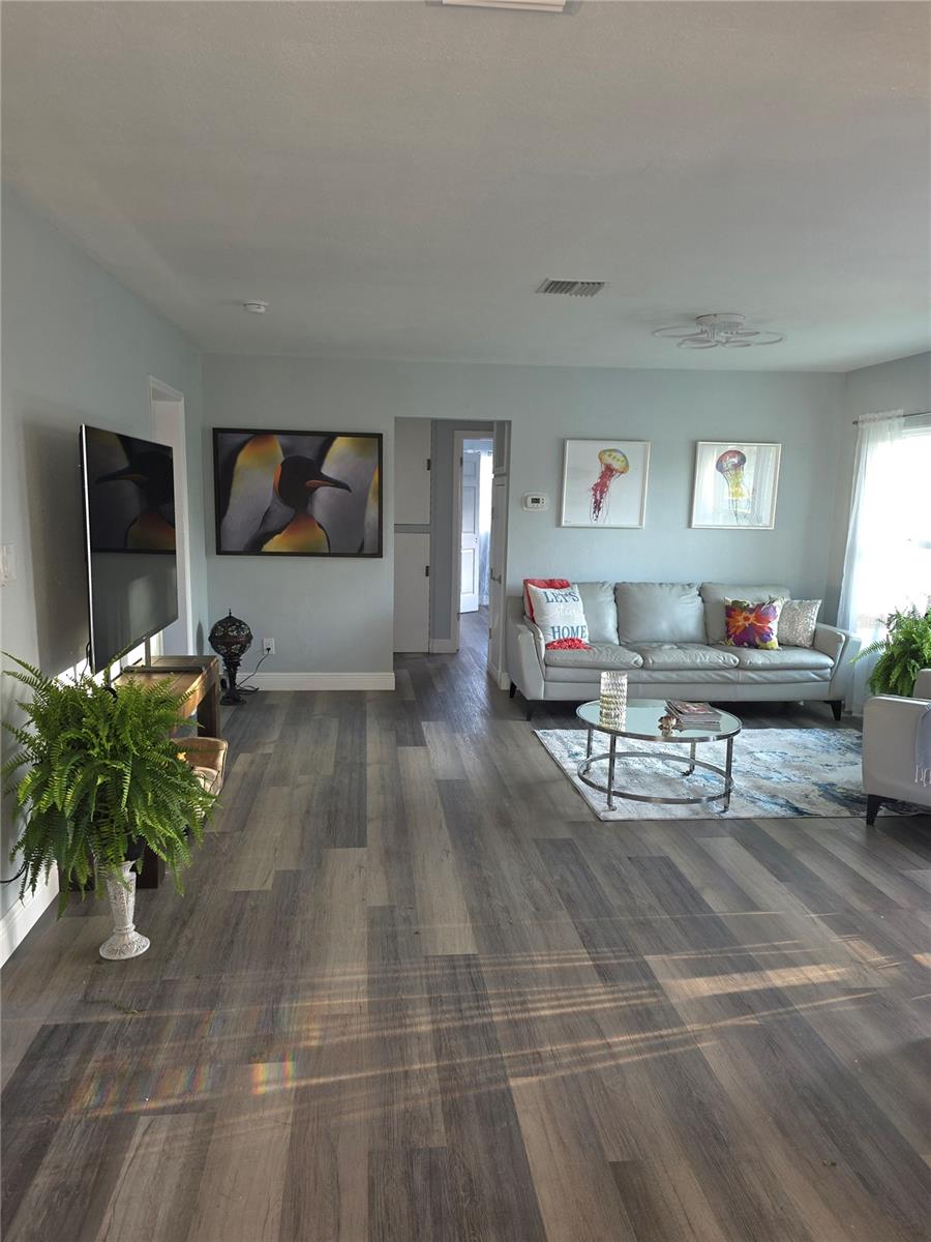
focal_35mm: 23
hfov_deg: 58.9
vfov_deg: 73.9
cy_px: 621
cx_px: 466
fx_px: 825
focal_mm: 6.3
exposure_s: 1/60.2
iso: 200
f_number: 1.7
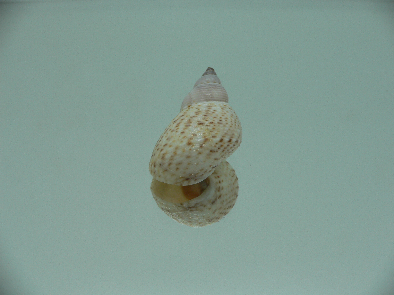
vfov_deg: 40.7
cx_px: 197
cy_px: 148
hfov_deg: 52.6
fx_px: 398
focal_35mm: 35
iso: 80
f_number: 2.8
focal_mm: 4.6
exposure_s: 1/60
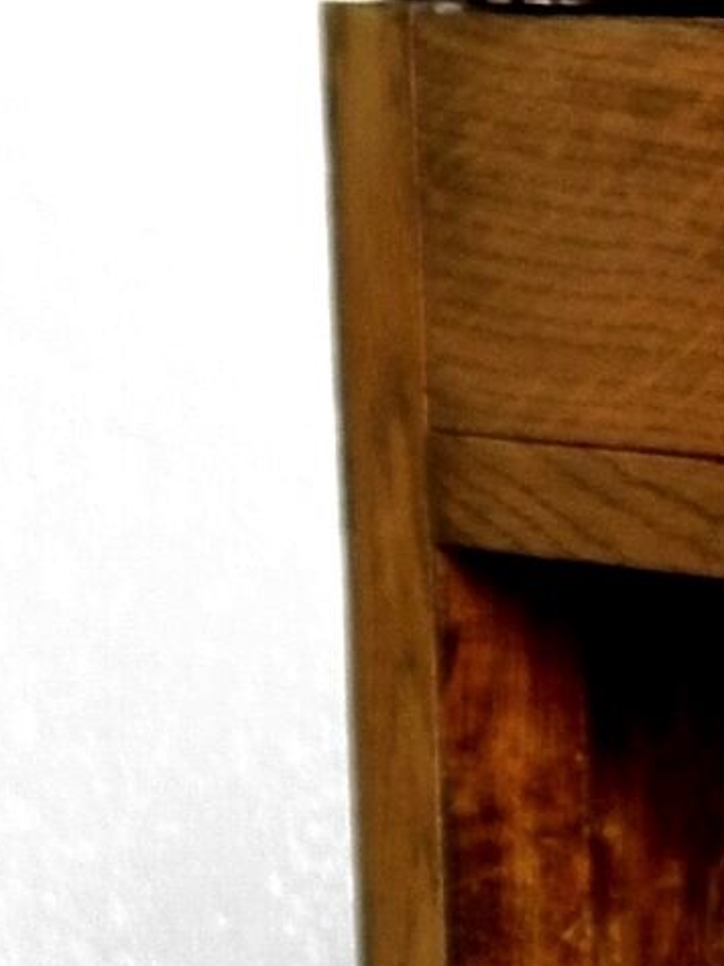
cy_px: 1725
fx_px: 8119
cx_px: 1891
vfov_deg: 6.7
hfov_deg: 4.9
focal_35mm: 291
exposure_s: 1/10
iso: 200
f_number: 4.1
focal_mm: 9.7
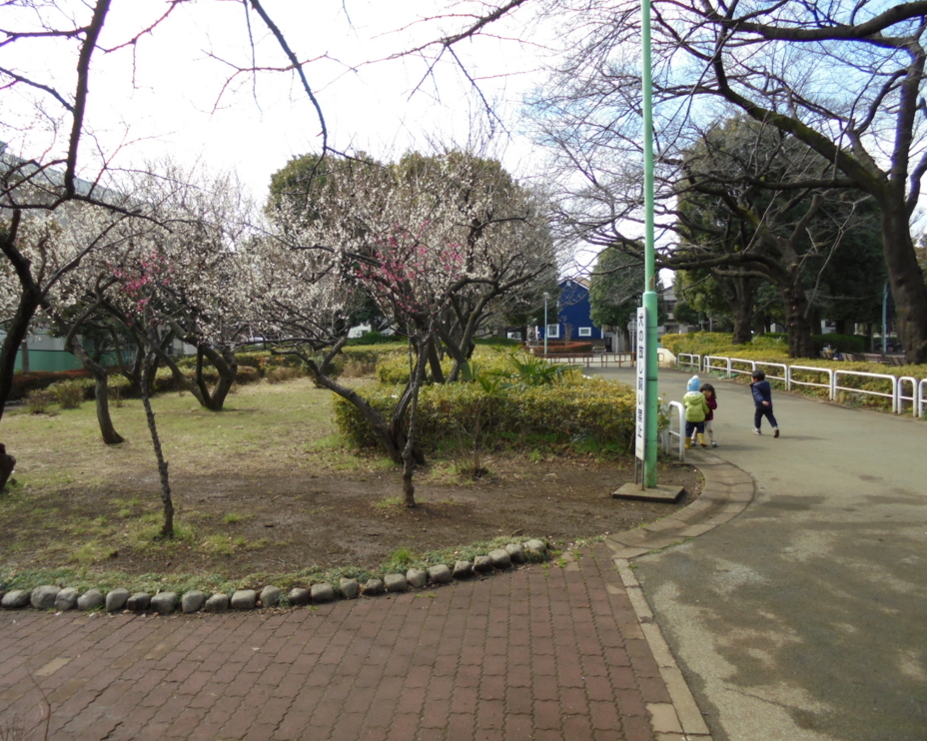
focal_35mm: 28
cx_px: 432
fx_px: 768
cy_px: 368
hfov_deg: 62.2
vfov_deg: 51.5
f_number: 3.5
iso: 100
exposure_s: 1/400
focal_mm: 4.6
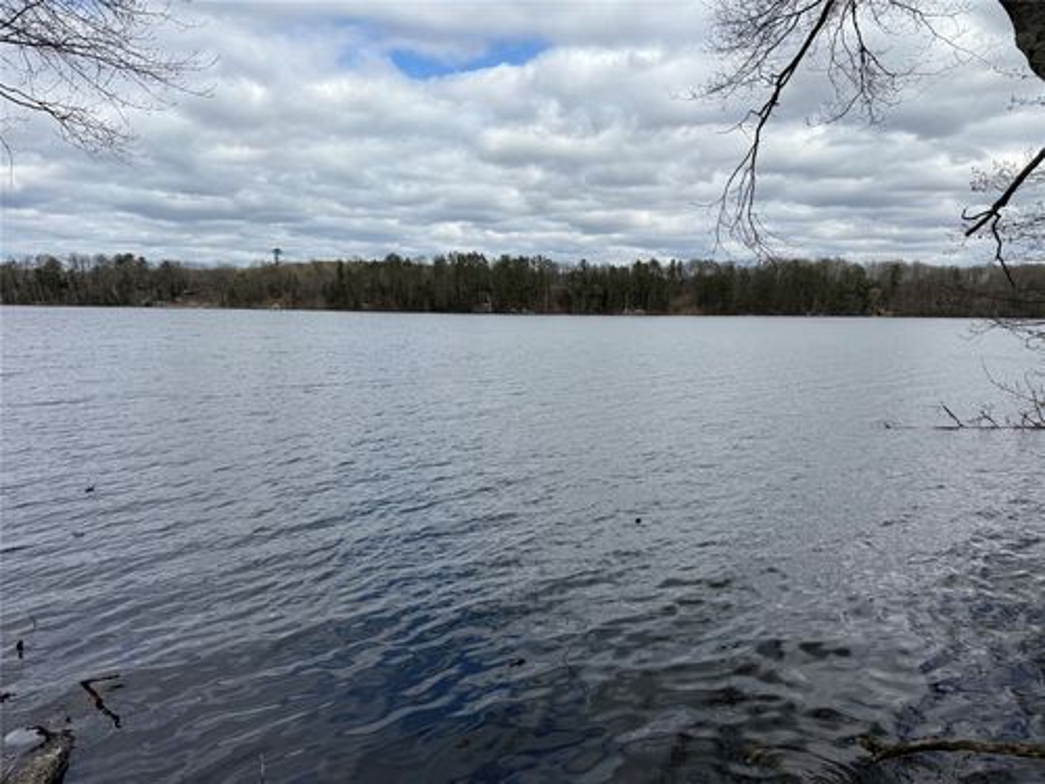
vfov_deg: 56.8
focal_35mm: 24
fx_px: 725
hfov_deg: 71.6
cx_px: 522
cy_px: 392
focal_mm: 6.76
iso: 80
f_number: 1.78
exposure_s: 1/5319
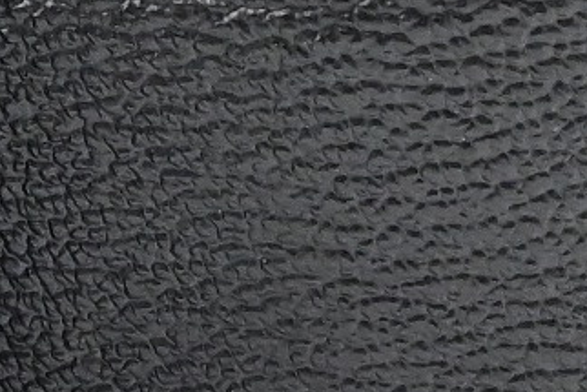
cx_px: -716
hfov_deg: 4.4
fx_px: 7471
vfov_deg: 3.0
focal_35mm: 458
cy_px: 210
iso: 3200
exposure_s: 1/100
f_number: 16
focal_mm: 50
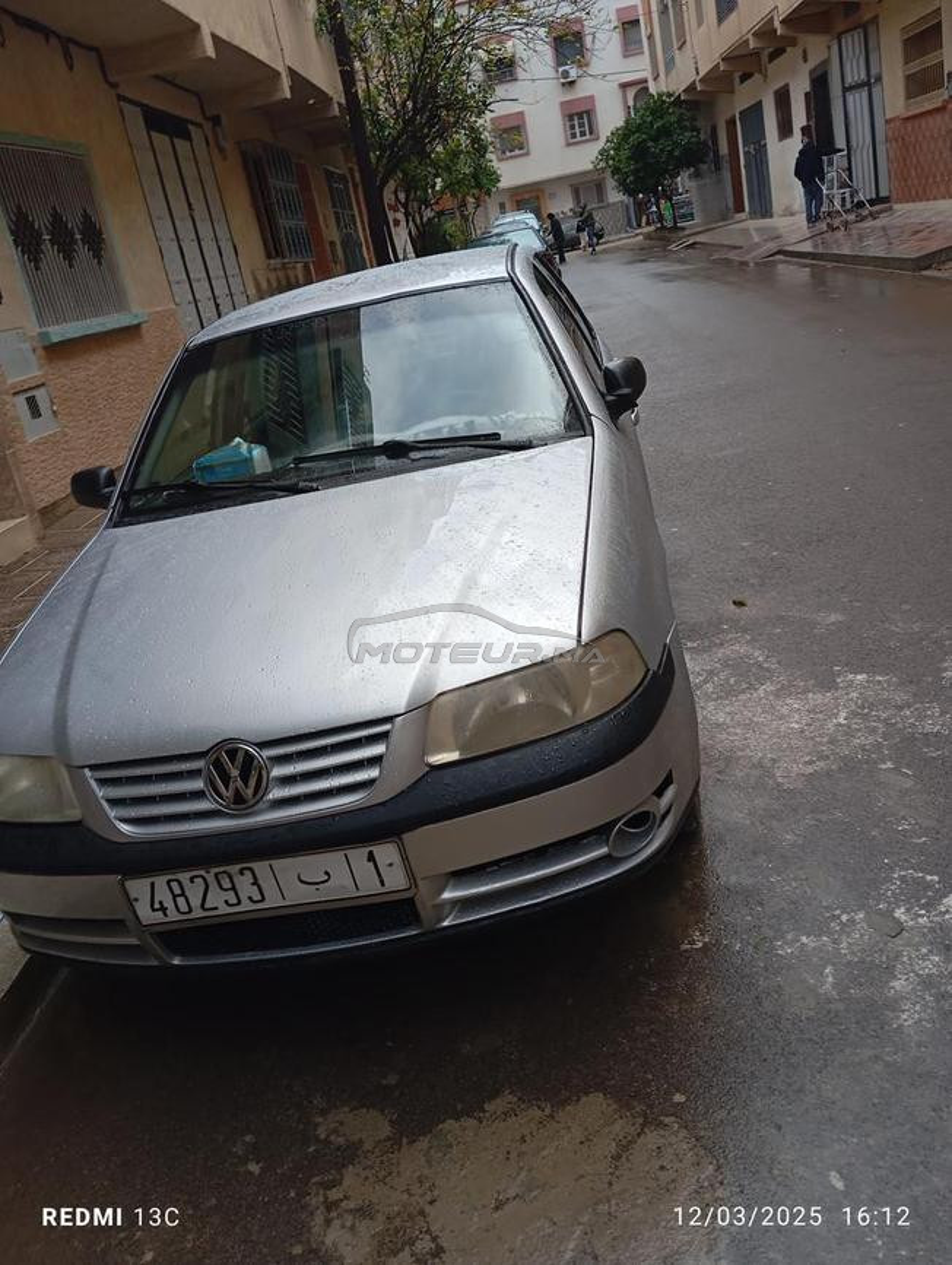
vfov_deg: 63.4
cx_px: 476
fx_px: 1024
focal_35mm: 28
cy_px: 632
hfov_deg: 49.9
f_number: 1.8
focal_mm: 4.22
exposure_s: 1/180
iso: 109
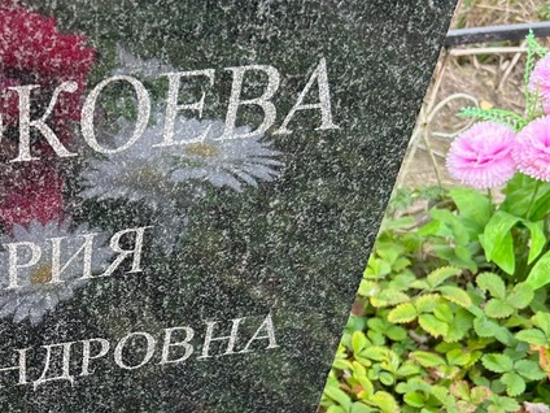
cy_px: 351
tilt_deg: -41.1
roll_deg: +2.3
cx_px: 38
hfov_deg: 36.1
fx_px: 779
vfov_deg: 28.8
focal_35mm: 49
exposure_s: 1/148
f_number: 1.5
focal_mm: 5.7
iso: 64
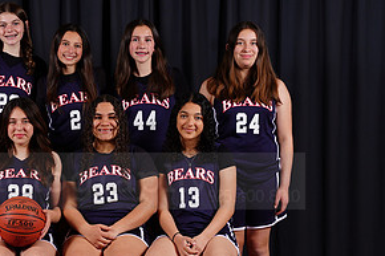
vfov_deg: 9.8
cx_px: 48
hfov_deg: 14.5
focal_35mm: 140
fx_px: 1496
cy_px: 170
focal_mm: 70
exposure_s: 1/250
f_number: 5.6
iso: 200
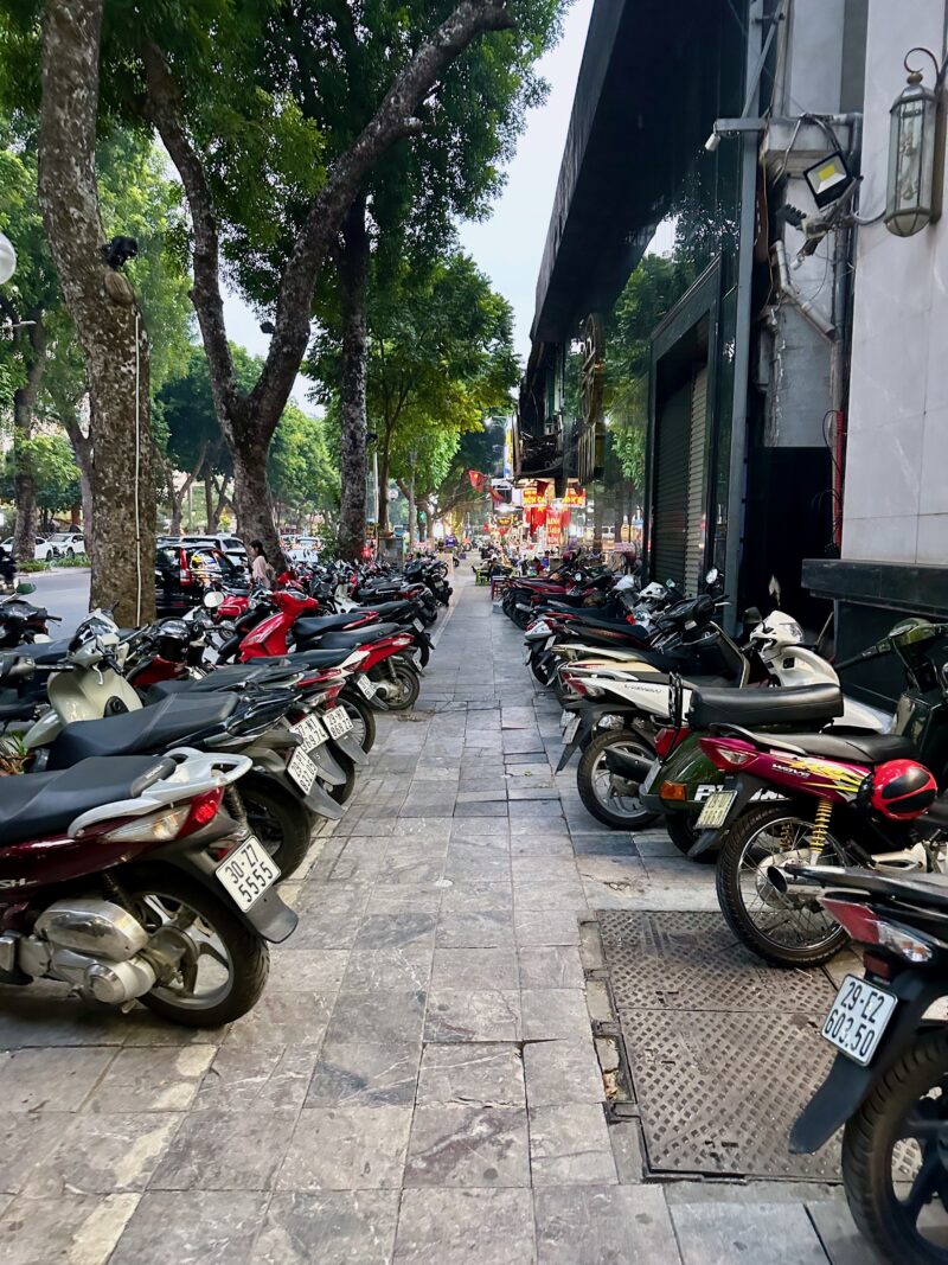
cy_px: 632
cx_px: 474
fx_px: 877
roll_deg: +0.6
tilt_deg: -6.3
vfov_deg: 71.6
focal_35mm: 24
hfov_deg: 56.8
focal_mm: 6.86
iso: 800
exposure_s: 1/50
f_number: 1.78
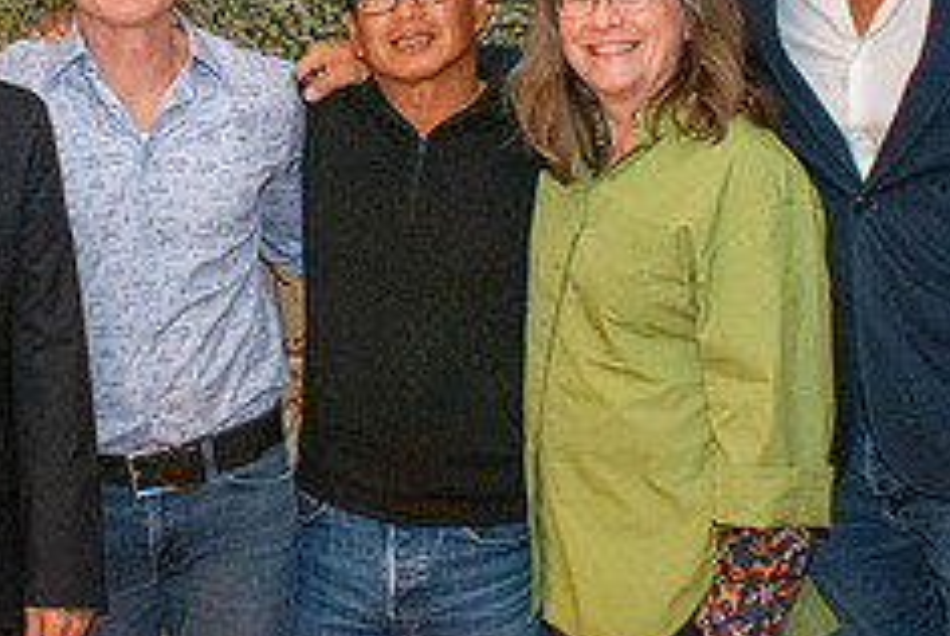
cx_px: 217
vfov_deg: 16.8
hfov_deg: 24.7
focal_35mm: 81
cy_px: 155
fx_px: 2140
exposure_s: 1/125
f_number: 11
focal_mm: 22
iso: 5000
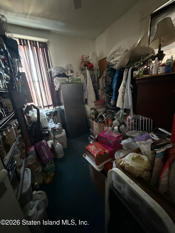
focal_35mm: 14
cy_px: 116
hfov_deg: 85.7
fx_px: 94
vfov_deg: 102.1
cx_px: 88
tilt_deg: -18.7
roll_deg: +5.6
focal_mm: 2.22
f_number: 2.2
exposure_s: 1/30
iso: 1250
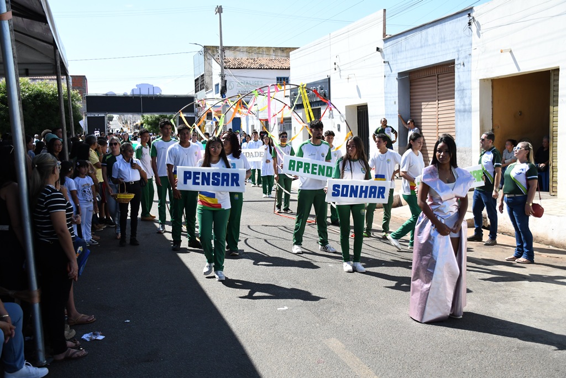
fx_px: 613
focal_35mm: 39
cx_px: 283
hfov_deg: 49.5
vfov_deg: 34.2
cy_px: 189
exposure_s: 1/4000
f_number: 5
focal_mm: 26
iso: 1000
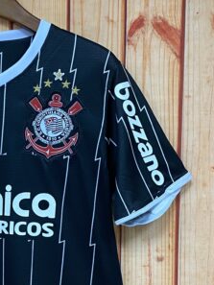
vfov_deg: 27.2
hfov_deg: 20.3
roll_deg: -0.4
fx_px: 577
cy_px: 229
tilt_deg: -5.8
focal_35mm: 70
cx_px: -4
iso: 250
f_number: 1.8
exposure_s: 1/50
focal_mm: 4.25
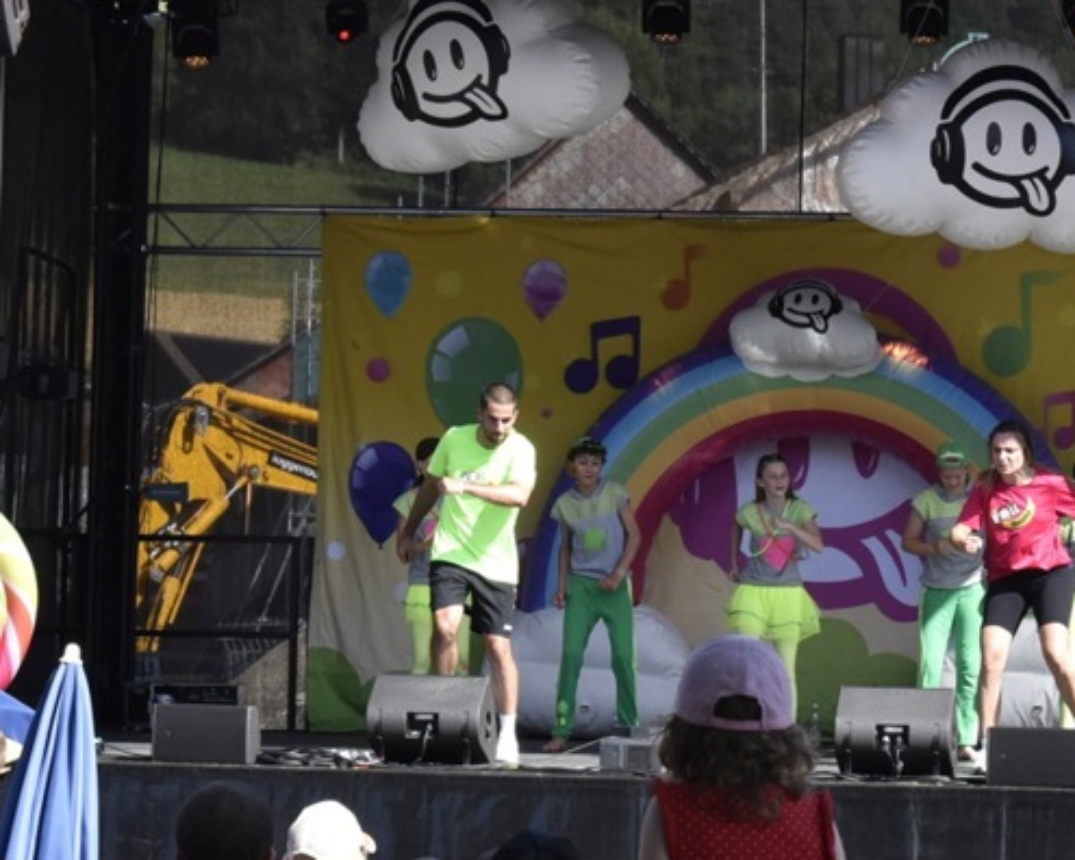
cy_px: 482
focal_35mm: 132
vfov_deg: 11.7
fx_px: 4200
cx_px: 890
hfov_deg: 14.5
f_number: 10
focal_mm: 58
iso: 2500
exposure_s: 1/1600
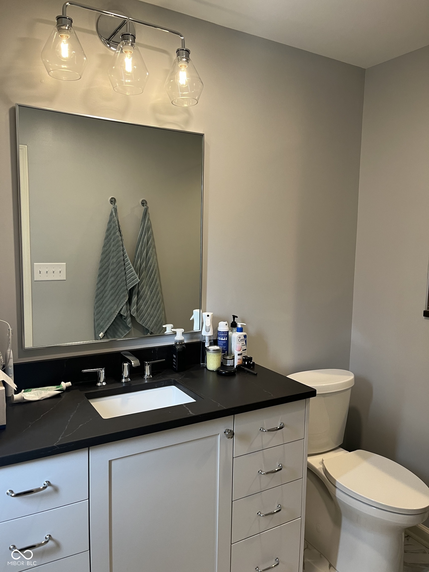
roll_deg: -1.7
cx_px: 214
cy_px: 286
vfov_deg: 67.3
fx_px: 430
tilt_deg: -6.0
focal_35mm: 26
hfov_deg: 53.1
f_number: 1.6
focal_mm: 5.1
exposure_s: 1/60
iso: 80
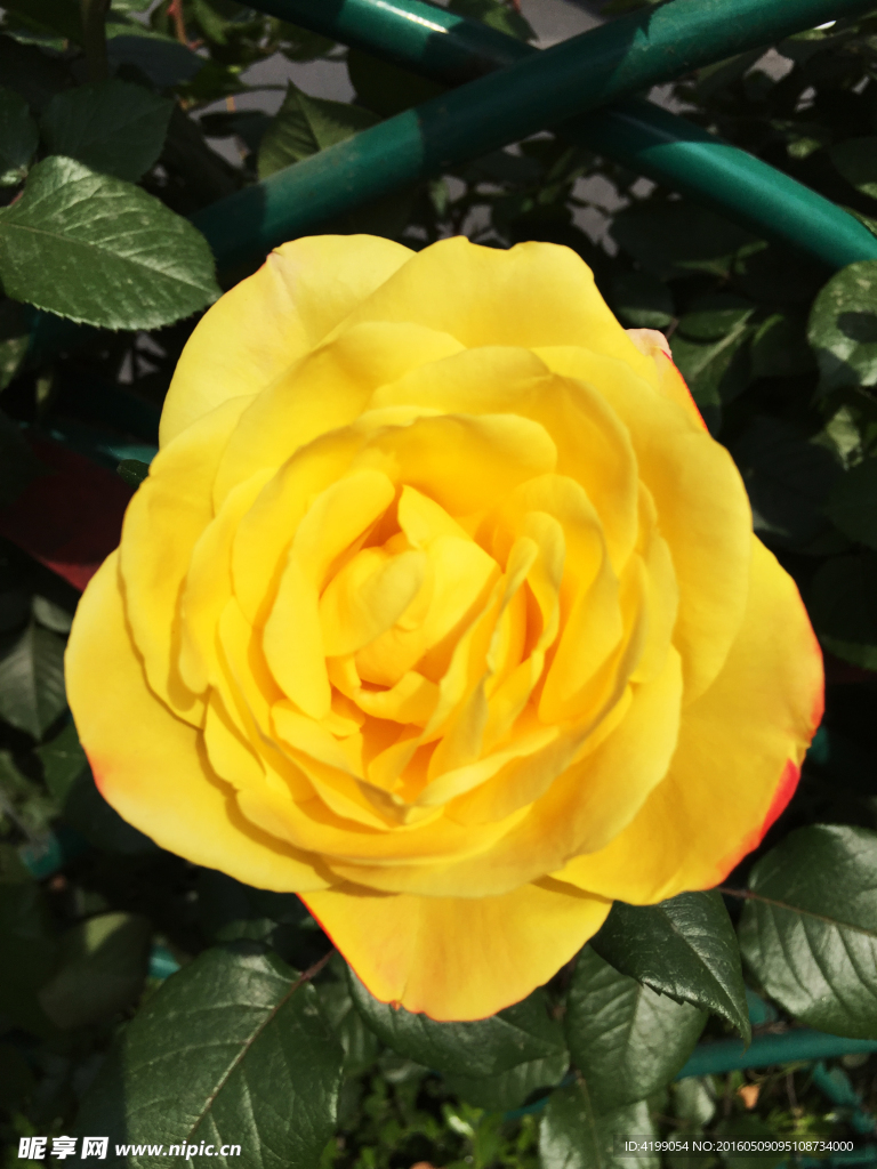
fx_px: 980
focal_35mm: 29
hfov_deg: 48.2
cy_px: 584
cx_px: 438
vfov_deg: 61.7
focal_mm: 4.15
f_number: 2.2
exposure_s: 1/3049
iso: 32
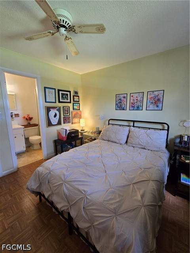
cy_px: 126
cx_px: 95
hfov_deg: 89.9
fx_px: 95
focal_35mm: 13
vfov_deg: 106.2
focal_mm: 2.2
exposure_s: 1/60
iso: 320
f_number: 2.2
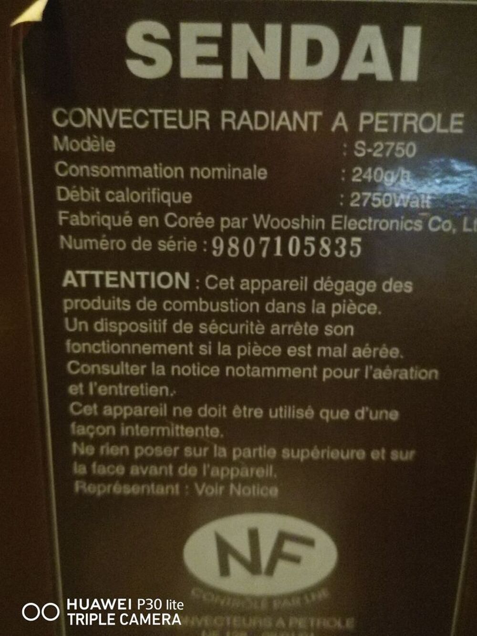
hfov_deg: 44.2
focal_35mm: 32
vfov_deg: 56.8
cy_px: 318
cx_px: 238
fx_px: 588
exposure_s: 1/12.5
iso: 6400
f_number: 1.8
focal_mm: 4.75
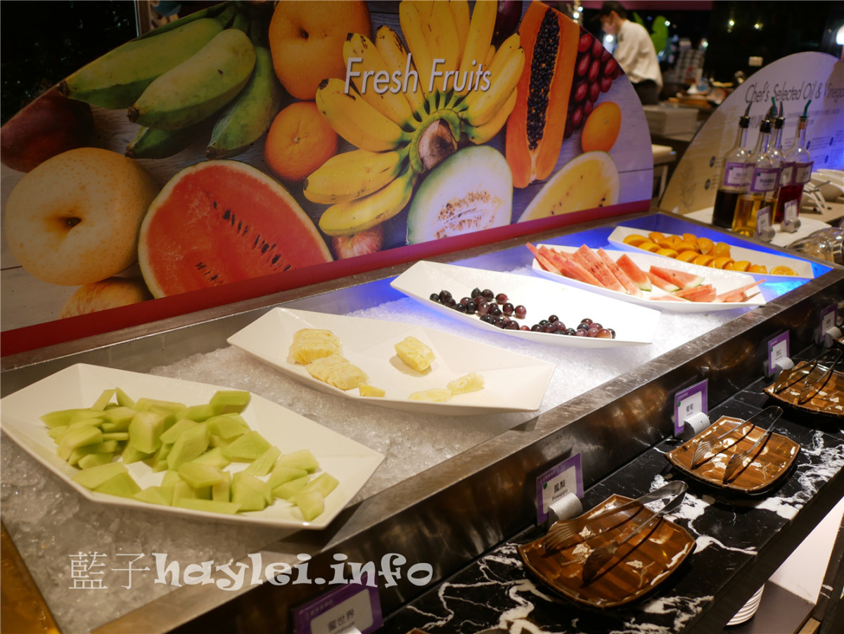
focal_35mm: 30
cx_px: 422
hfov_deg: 59.9
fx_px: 732
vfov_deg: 46.9
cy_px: 317
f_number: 1.7
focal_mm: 15
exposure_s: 1/60
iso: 250
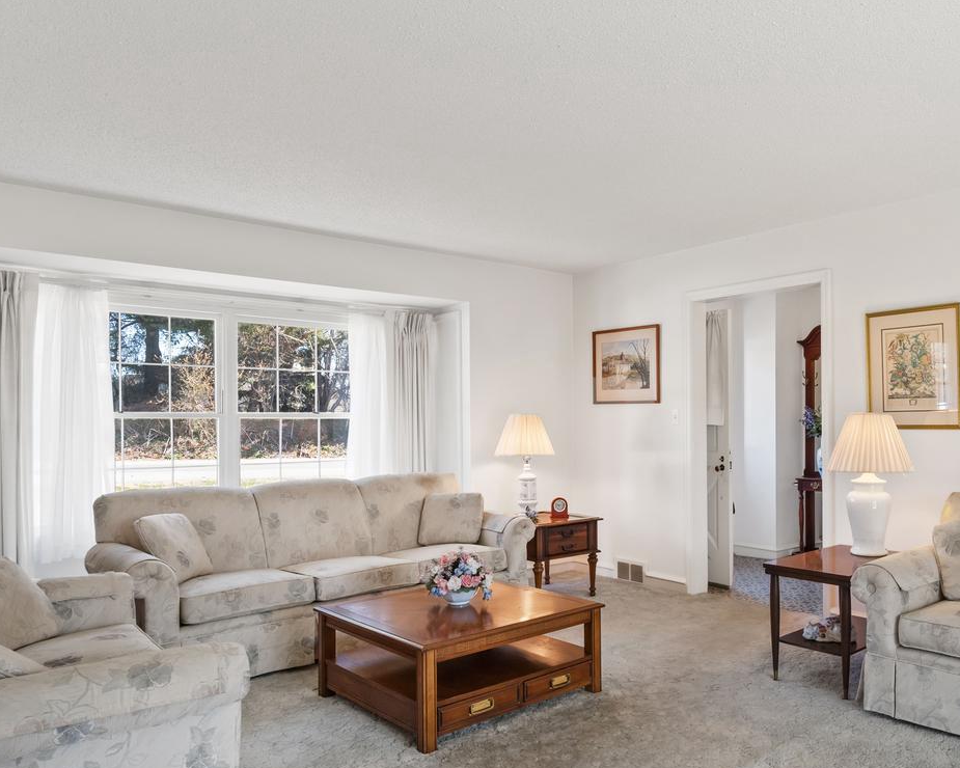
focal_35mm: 27
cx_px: 669
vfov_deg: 53.1
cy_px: 412
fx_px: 767
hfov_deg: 61.9
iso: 500
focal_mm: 13
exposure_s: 1/15
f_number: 8
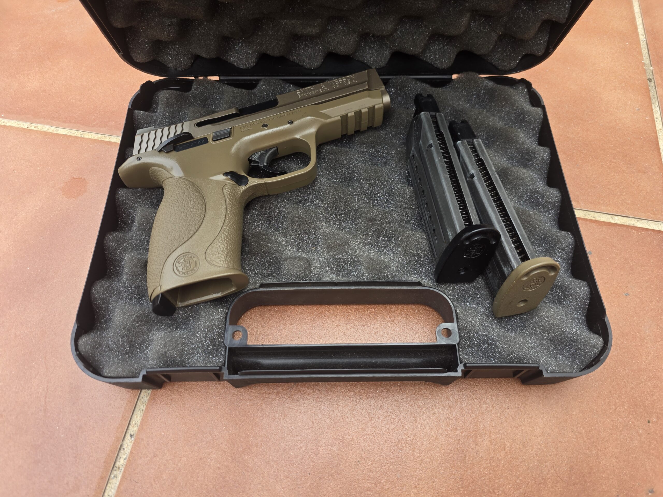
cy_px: 248
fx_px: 441
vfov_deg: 58.9
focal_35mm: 23
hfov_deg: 73.9
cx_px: 332
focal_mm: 6.3
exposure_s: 1/180
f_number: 1.7
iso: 32
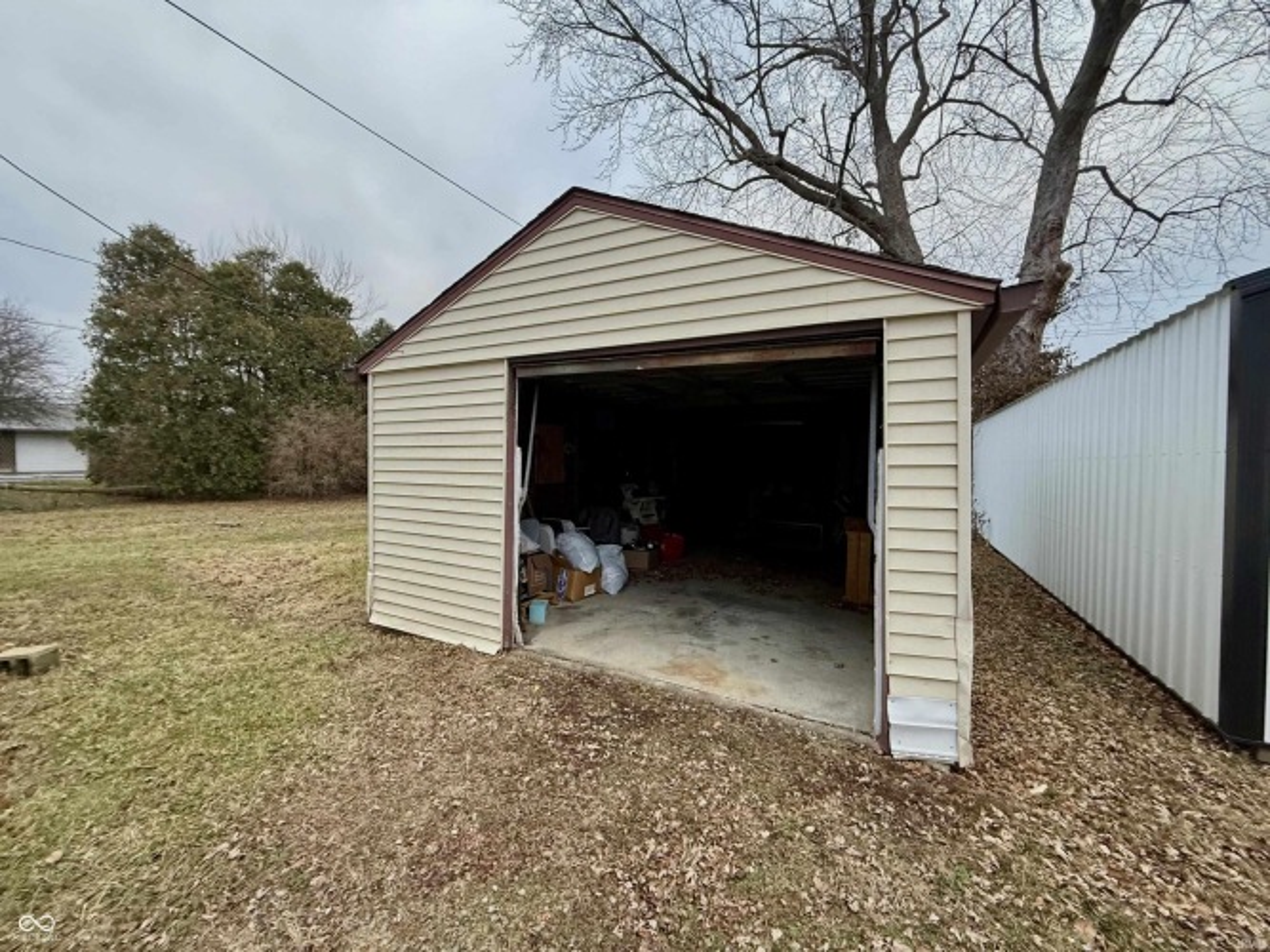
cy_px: 476
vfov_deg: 85.7
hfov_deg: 102.1
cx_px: 635
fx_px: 514
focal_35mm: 14
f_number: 2.2
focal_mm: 2.22
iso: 160
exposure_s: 1/99
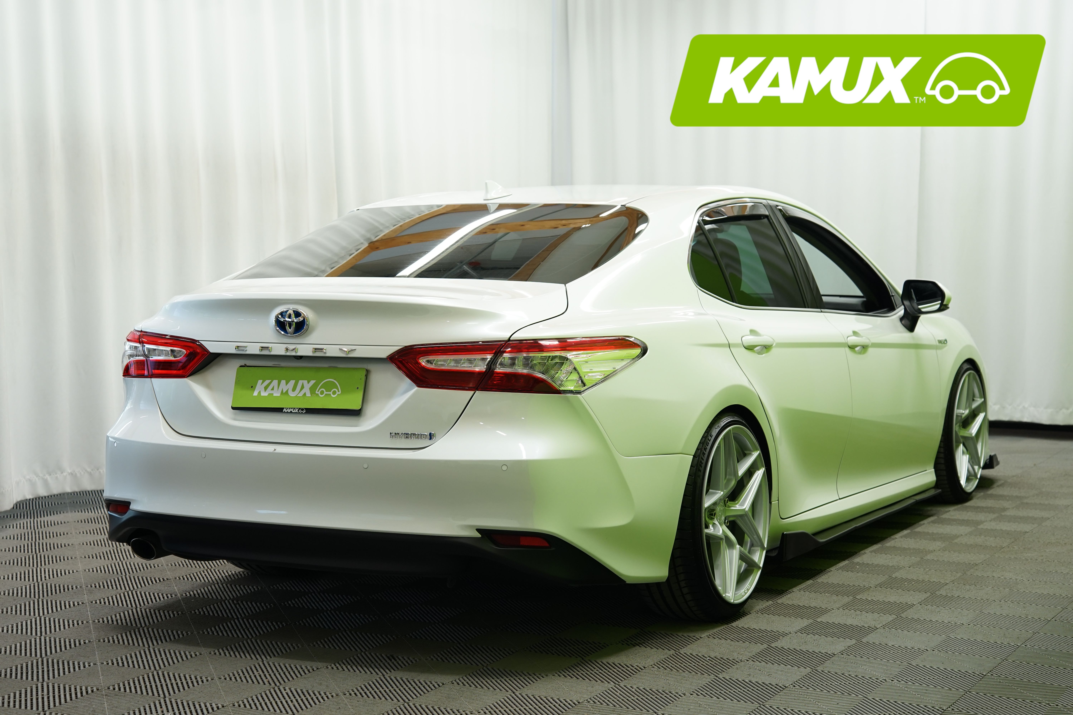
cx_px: 536
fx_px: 1729
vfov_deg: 23.4
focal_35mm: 58
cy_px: 358
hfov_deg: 34.5
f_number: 5.6
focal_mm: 58
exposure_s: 1/20
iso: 500
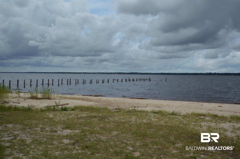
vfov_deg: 36.8
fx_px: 240
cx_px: 120
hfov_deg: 53.2
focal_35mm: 36
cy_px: 80
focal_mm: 24
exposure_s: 1/1600
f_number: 7.1
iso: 400
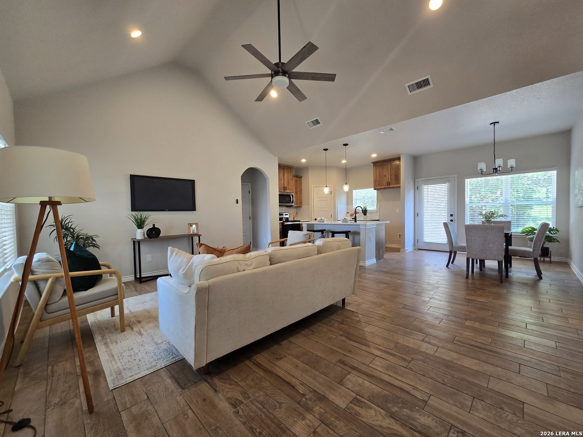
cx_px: 292
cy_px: 218
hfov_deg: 106.2
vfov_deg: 89.9
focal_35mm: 13
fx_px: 219
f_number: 2.2
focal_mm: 2.2
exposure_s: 1/60
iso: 125
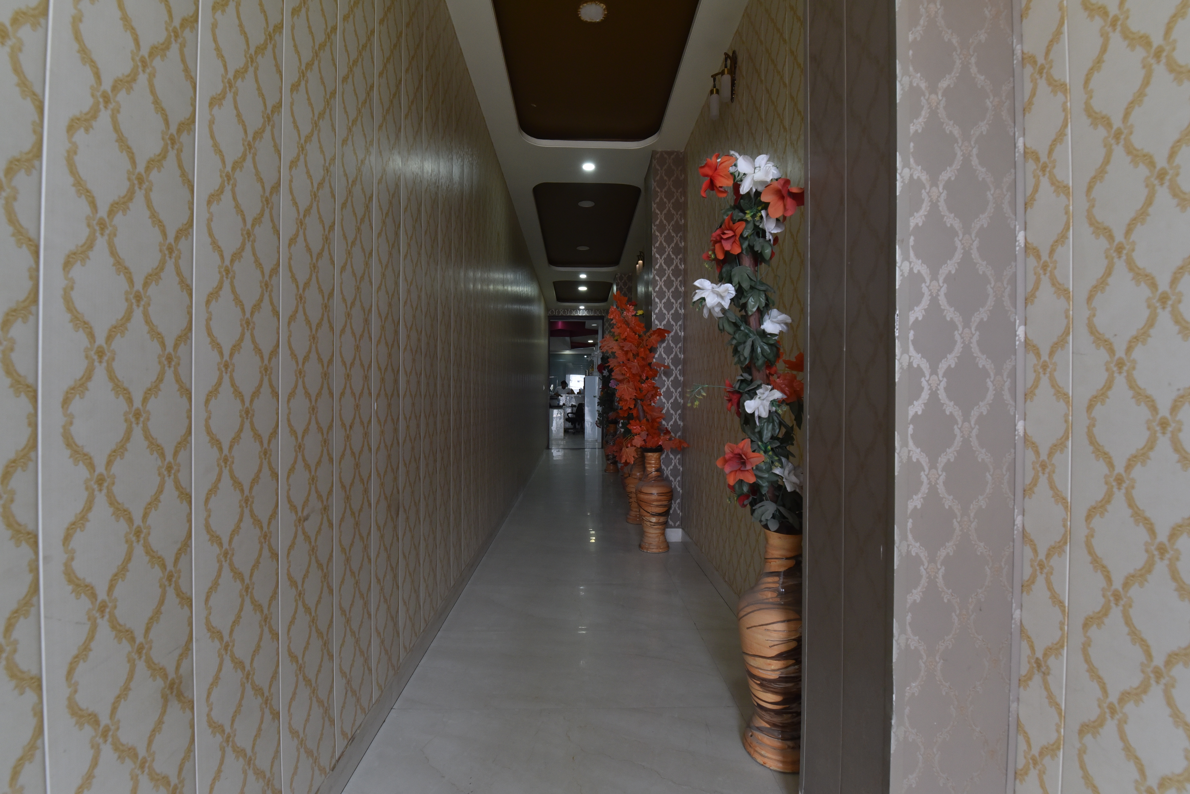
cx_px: 595
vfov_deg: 77.4
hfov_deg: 100.4
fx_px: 496
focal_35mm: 15
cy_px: 397
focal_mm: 15
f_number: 7.1
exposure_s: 1/100
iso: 1250
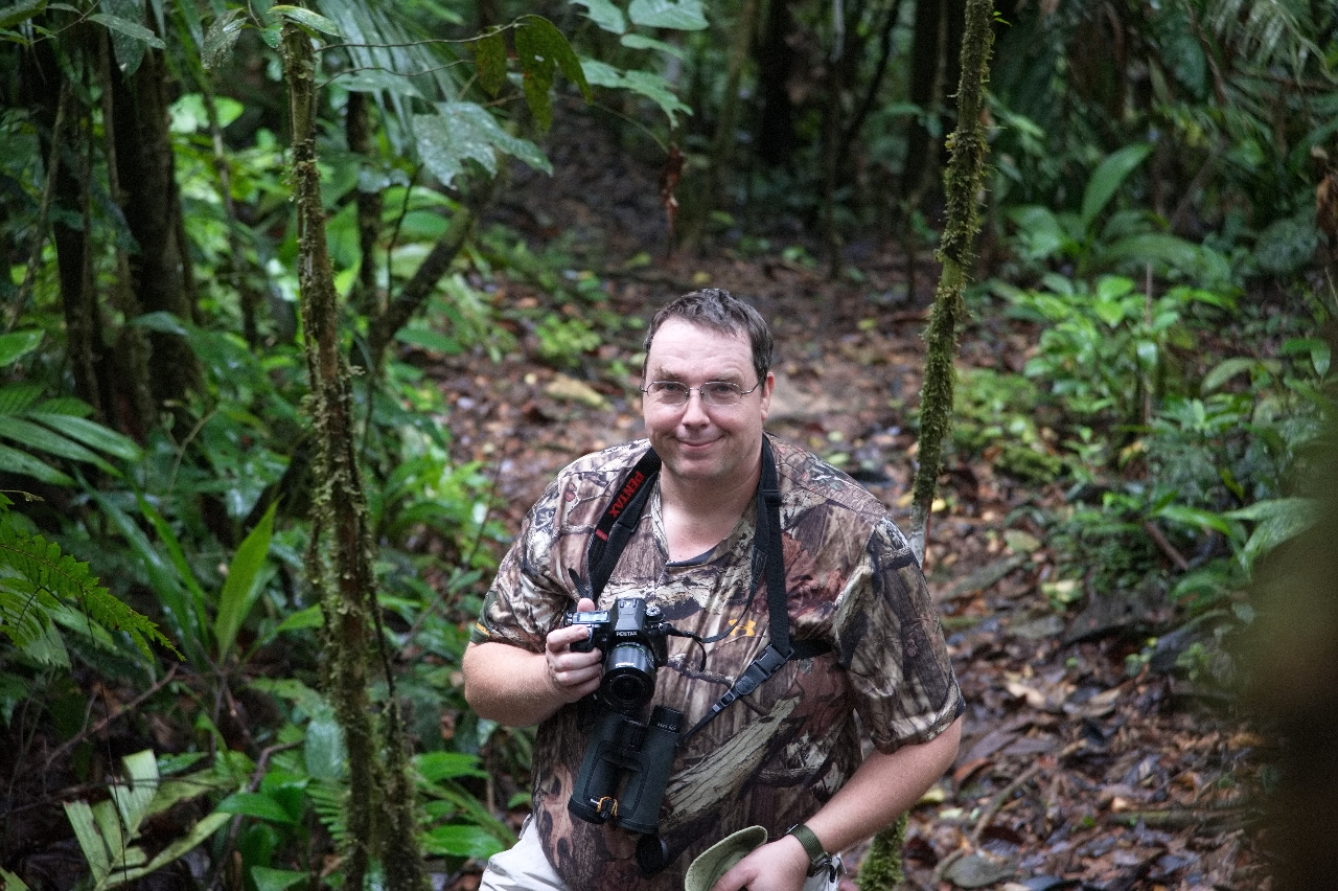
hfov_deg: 23.9
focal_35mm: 85
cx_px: 669
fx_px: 3157
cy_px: 446
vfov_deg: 16.1
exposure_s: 1/80
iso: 3200
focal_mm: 85
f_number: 4
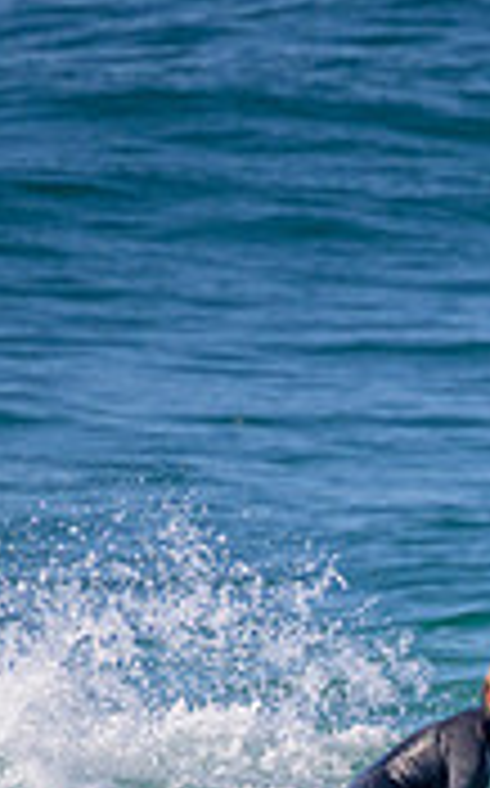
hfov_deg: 0.5
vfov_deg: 0.8
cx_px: 791
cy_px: 826
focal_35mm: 2703
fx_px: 57897
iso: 1800
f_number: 11
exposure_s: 1/2000
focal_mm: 800
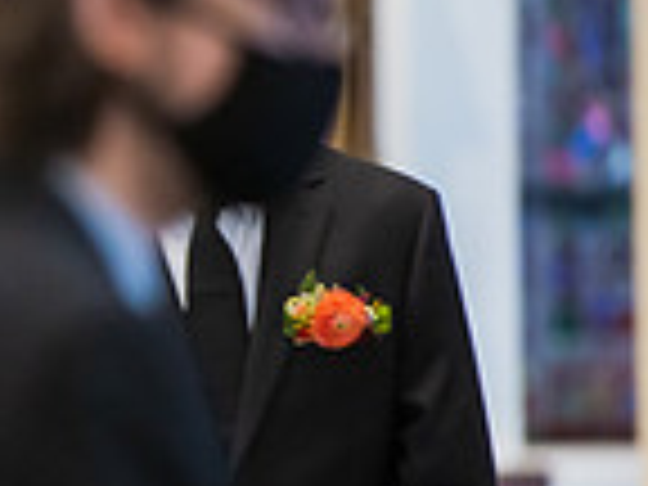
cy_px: 164
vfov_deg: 1.9
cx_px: -616
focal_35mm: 777
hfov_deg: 2.5
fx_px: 14545
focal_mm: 200
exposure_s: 1/250
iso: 1250
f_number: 2.8
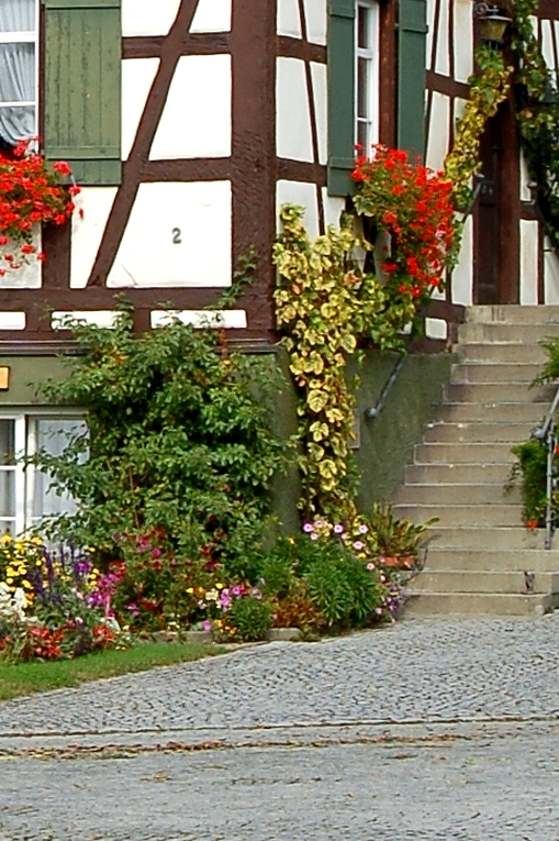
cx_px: -333
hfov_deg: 6.0
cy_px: 60
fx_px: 5224
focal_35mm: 224
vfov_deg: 9.2
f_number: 10
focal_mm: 38
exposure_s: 1/250
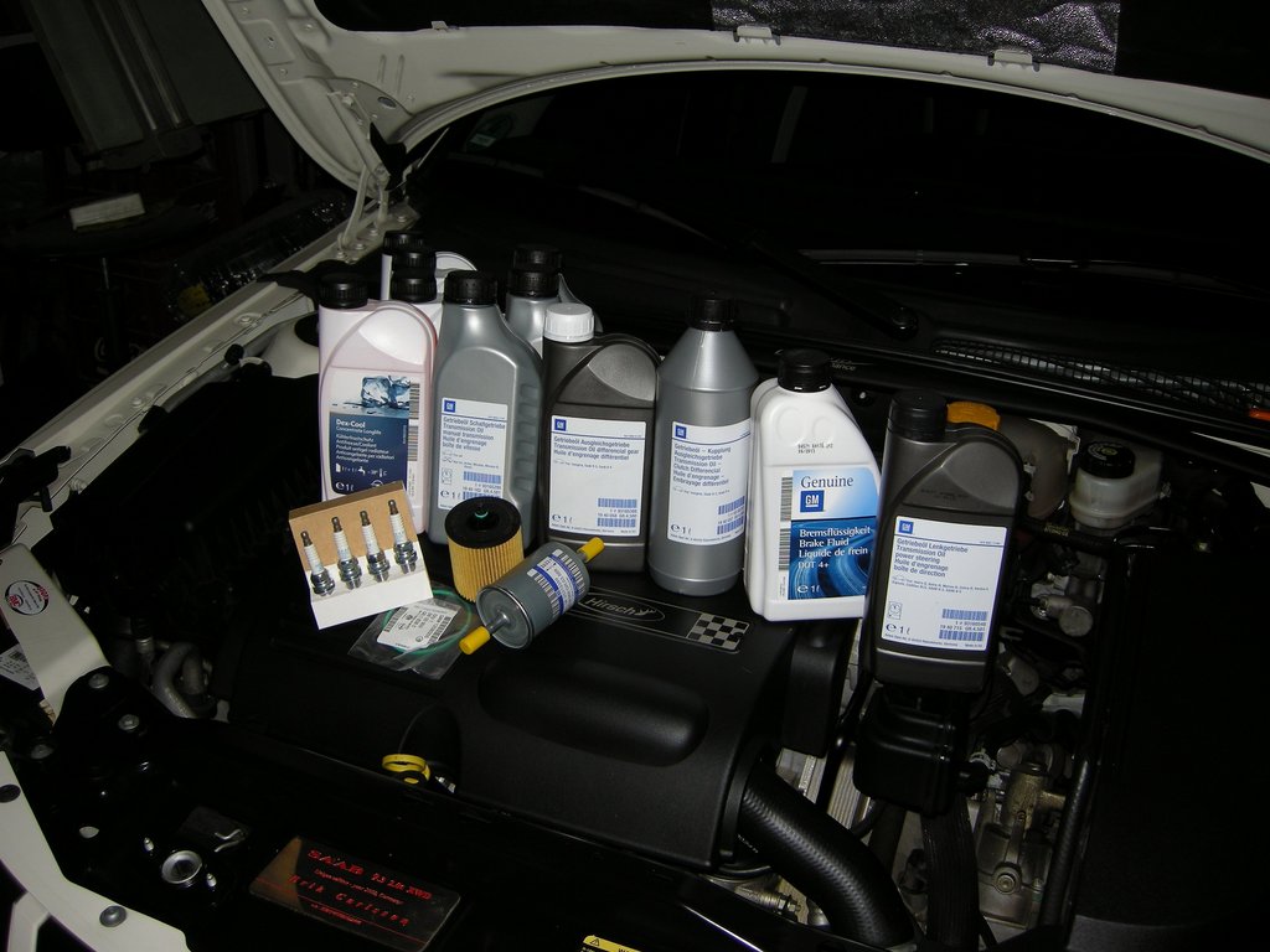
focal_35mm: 36
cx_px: 635
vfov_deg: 39.7
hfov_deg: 51.4
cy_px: 476
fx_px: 1321
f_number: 2.7
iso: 64
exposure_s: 1/60
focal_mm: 7.5
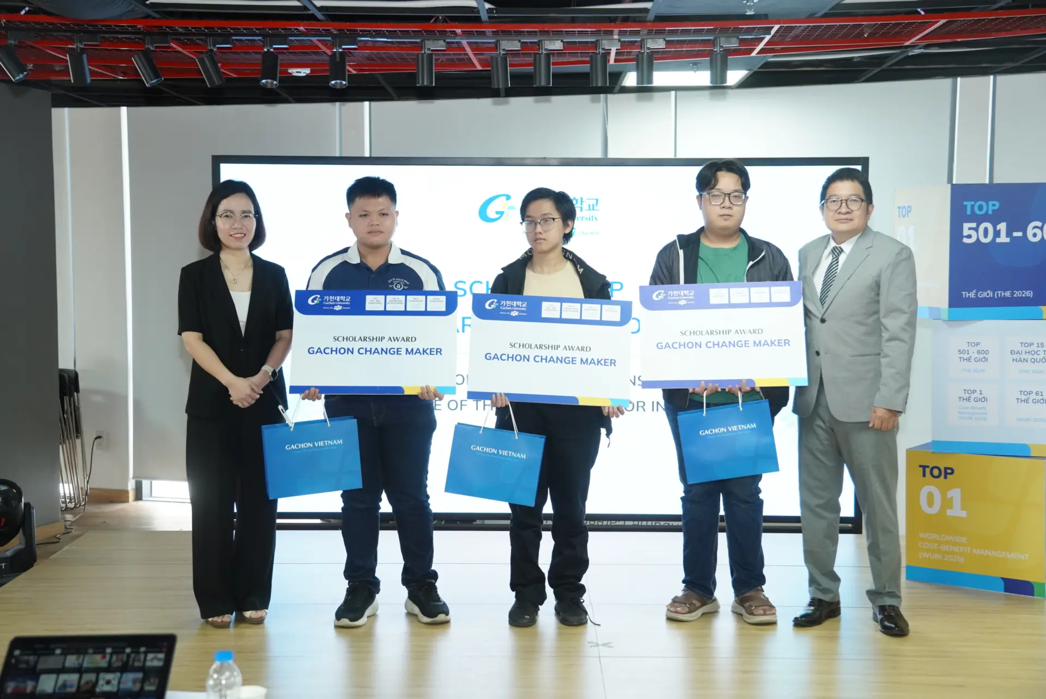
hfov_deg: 38.9
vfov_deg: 26.5
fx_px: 1482
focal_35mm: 51
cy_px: 350
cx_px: 523
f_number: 3.2
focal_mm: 34
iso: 1000
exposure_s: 1/160
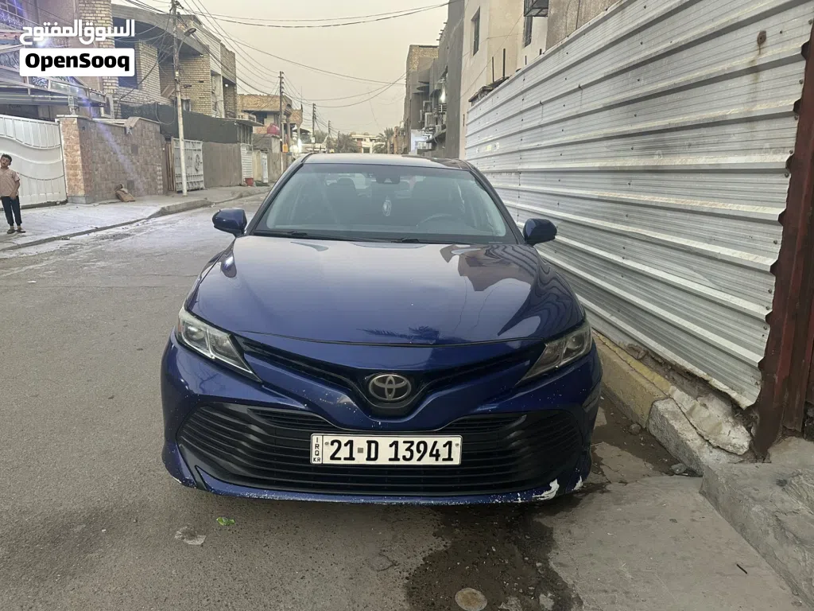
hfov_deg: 71.6
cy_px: 306
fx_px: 564
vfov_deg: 56.8
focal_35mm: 24
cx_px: 407
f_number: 1.78
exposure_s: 1/60
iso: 400
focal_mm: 6.86
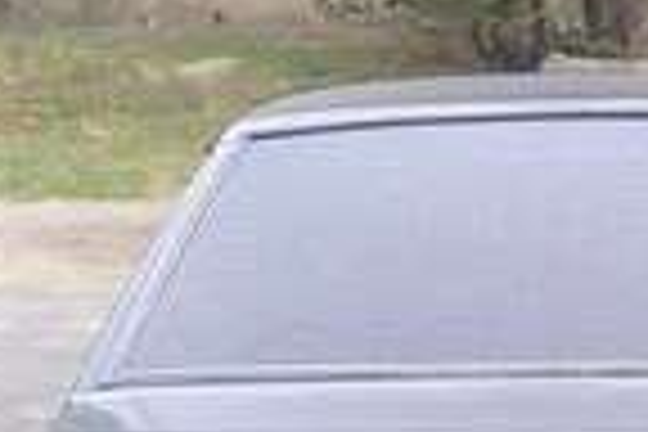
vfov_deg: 12.0
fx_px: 1998
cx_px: 590
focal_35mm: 111
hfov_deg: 18.1
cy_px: 562
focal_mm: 3.3
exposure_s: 1/33
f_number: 2.2
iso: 80
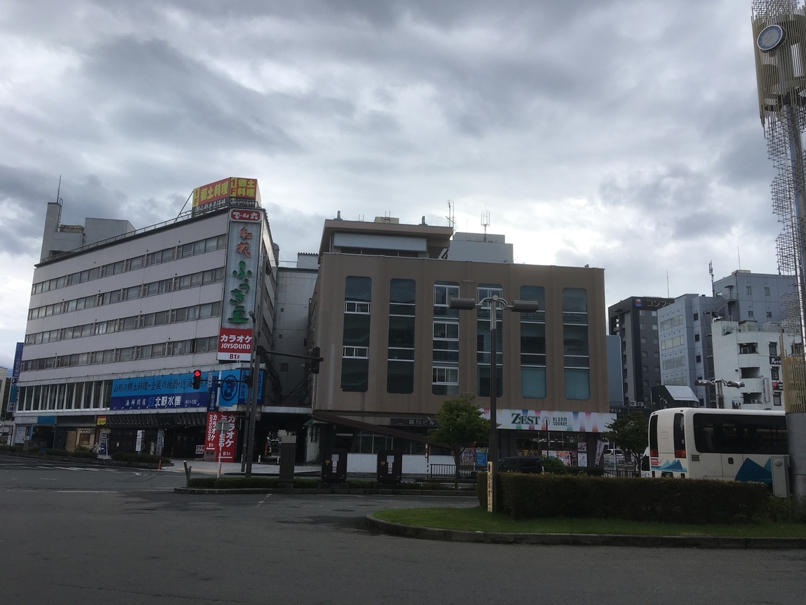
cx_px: 403
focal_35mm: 29
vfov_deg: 48.2
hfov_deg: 61.7
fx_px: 675
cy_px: 302
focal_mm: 4.15
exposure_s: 1/1479
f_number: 2.2
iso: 25
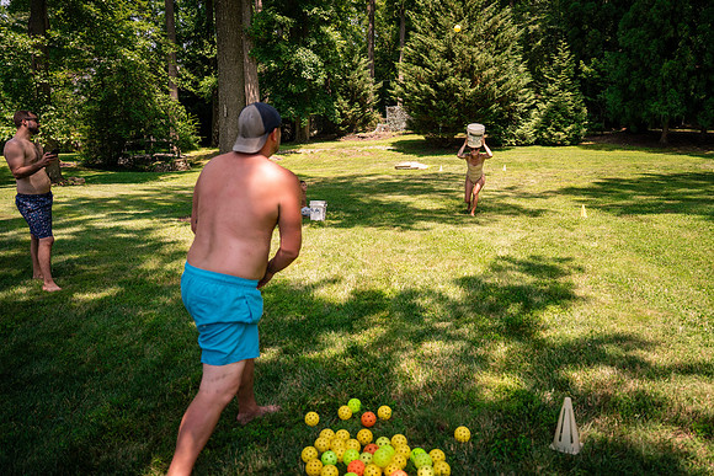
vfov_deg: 49.2
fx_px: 520
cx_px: 390
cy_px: 216
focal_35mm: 26
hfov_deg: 68.8
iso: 400
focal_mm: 24
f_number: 2.8
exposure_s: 1/4000
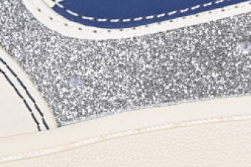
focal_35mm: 237
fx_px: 1652
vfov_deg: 5.8
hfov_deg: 8.7
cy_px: -2
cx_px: 125
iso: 160
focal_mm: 50
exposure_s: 1/80
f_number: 7.1
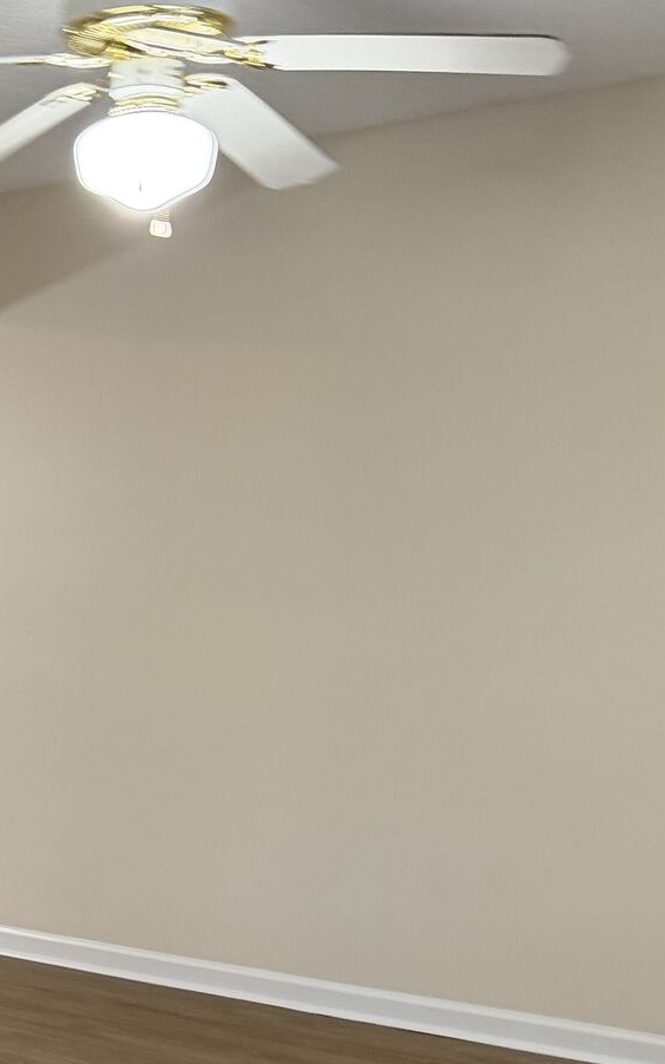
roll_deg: -0.3
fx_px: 1884
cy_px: 971
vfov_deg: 30.1
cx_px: -126
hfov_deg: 18.9
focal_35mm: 65
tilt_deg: -9.7
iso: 320
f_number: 1.78
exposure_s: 1/60
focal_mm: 6.76
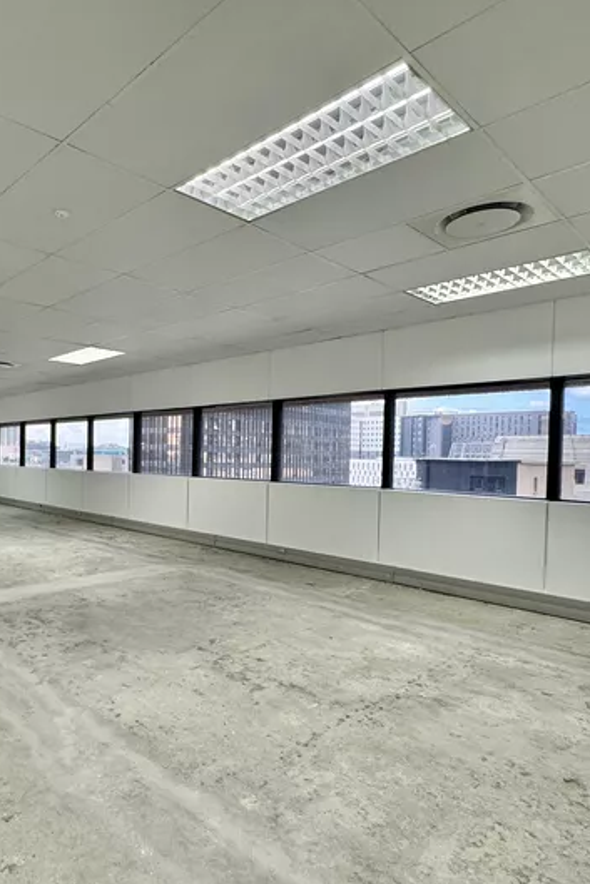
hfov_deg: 55.1
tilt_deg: -0.9
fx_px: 540
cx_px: 162
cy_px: 468
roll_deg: -2.0
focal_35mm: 22
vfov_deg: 78.5
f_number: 2.2
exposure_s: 1/100
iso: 125
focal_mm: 2.22
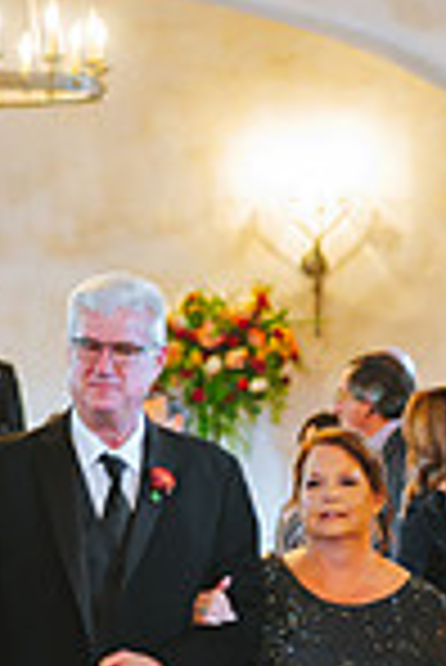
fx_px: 3374
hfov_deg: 7.6
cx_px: 241
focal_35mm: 182
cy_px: 598
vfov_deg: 11.2
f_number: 2.8
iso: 4000
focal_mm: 60
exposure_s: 1/100
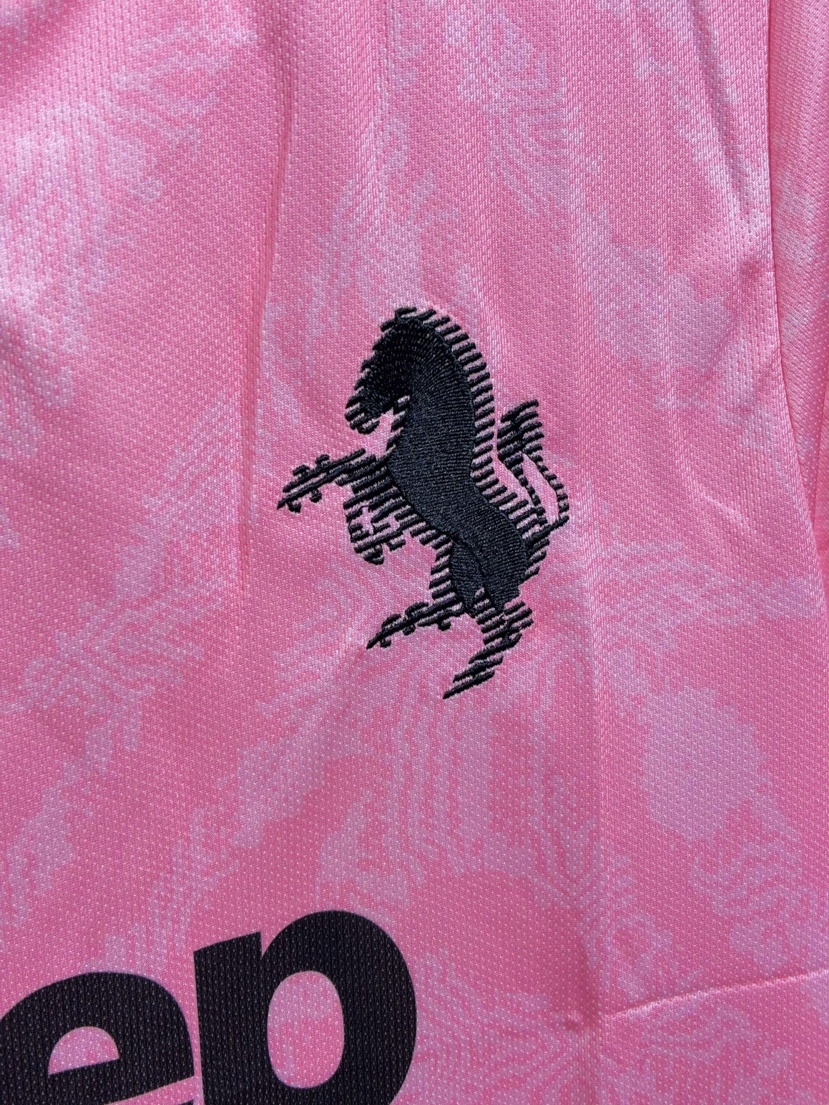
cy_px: 552
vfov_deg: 36.8
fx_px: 1660
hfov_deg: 28.0
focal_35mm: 52
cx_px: 414
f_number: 1.6
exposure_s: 1/50
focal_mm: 5.96
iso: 50
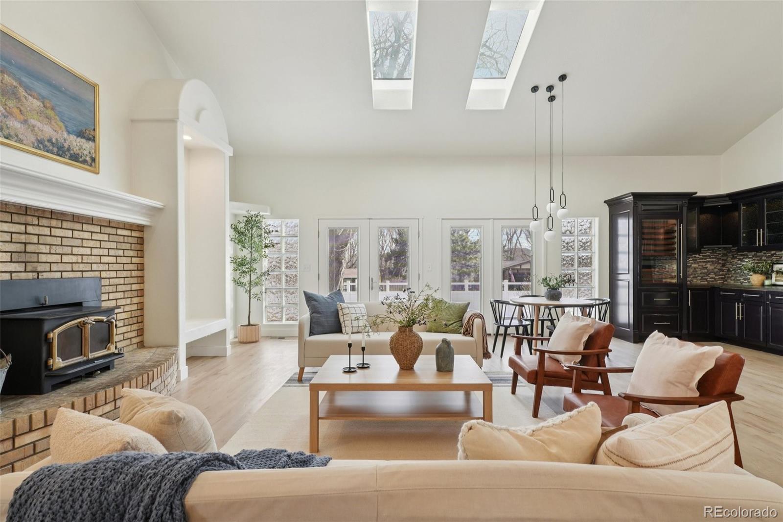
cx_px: 392
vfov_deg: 72.0
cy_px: 261
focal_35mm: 16
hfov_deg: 95.0
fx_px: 359
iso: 125
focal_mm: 11
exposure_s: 1/30
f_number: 8
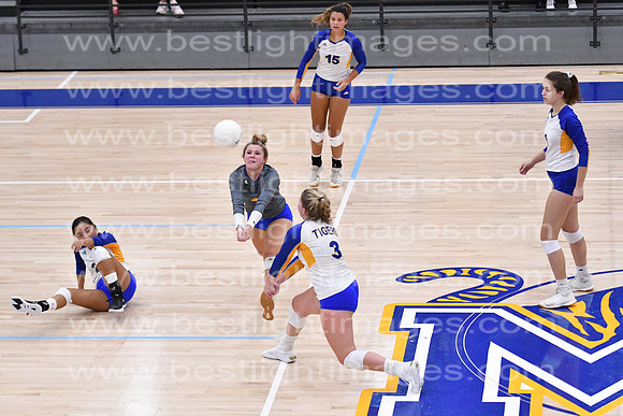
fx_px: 2337
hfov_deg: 15.2
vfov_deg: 10.2
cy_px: 208
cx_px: 312
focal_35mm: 135
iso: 6400
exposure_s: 1/1000
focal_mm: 90
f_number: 3.2
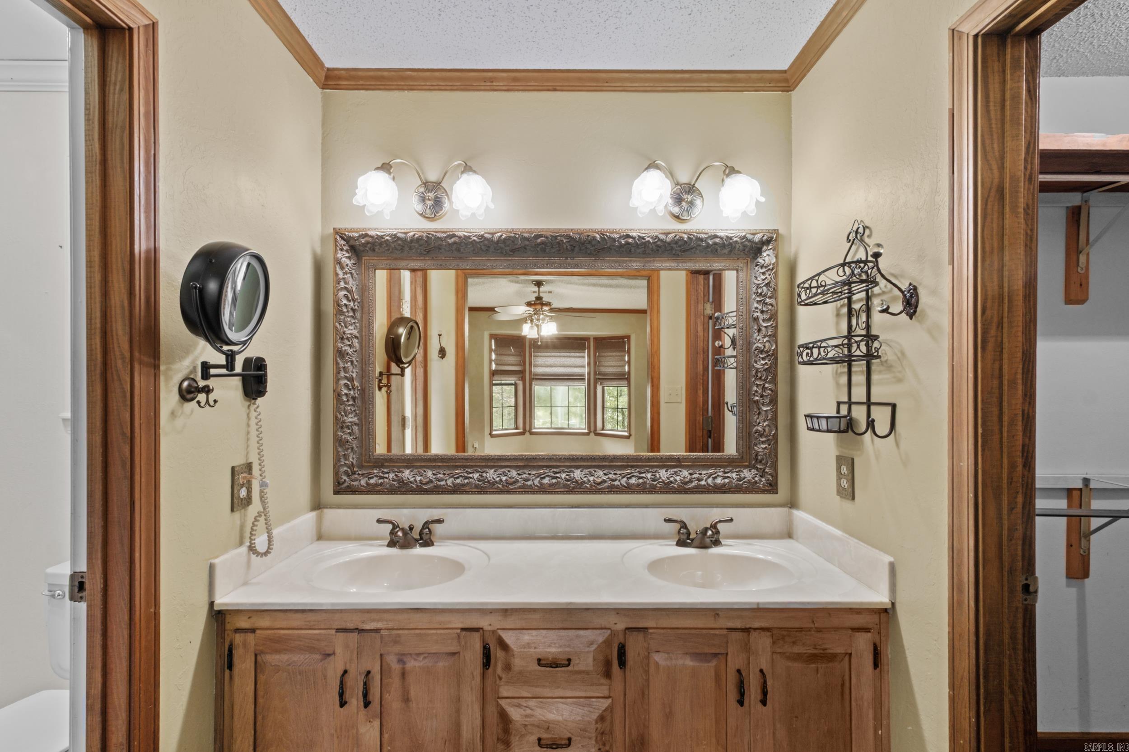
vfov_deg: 77.3
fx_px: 470
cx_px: 564
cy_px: 376
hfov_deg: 100.4
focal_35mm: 15
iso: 200
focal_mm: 10
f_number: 11
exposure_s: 1.3
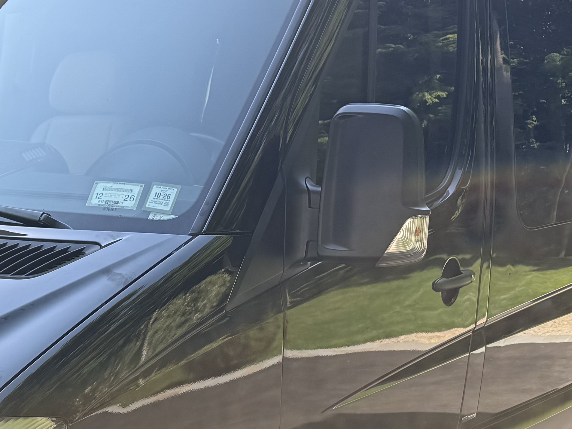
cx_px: -17
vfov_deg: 20.1
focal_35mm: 72
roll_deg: +0.0
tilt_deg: -9.4
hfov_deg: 25.5
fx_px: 1190
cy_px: 379
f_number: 1.78
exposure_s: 1/750
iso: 80
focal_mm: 6.76
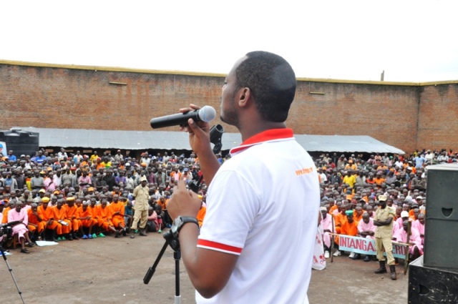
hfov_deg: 41.2
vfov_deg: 28.0
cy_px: 152
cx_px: 229
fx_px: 610
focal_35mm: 48
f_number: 16
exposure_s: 1/125
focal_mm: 32
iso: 1000
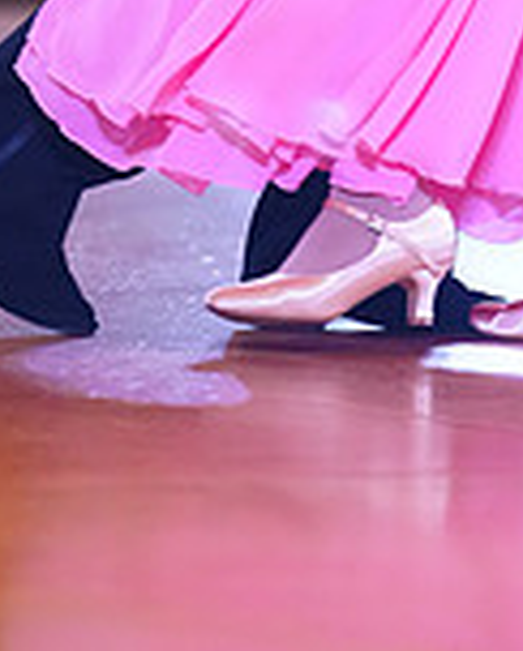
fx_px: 8226
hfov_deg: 3.6
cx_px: 499
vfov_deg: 4.5
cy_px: -587
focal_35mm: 426
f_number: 2.8
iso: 5000
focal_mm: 119
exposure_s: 1/500
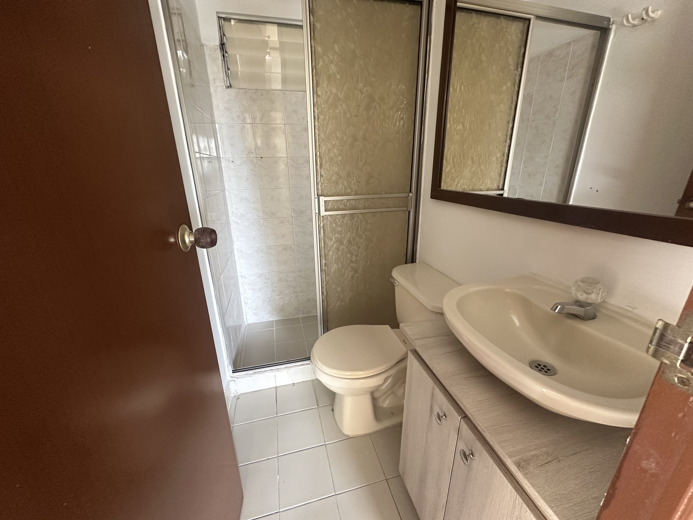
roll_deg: +0.3
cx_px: 346
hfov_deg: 102.1
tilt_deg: -18.6
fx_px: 280
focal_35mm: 14
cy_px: 260
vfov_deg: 85.7
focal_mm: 2.22
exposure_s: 1/69
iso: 320
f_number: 2.2
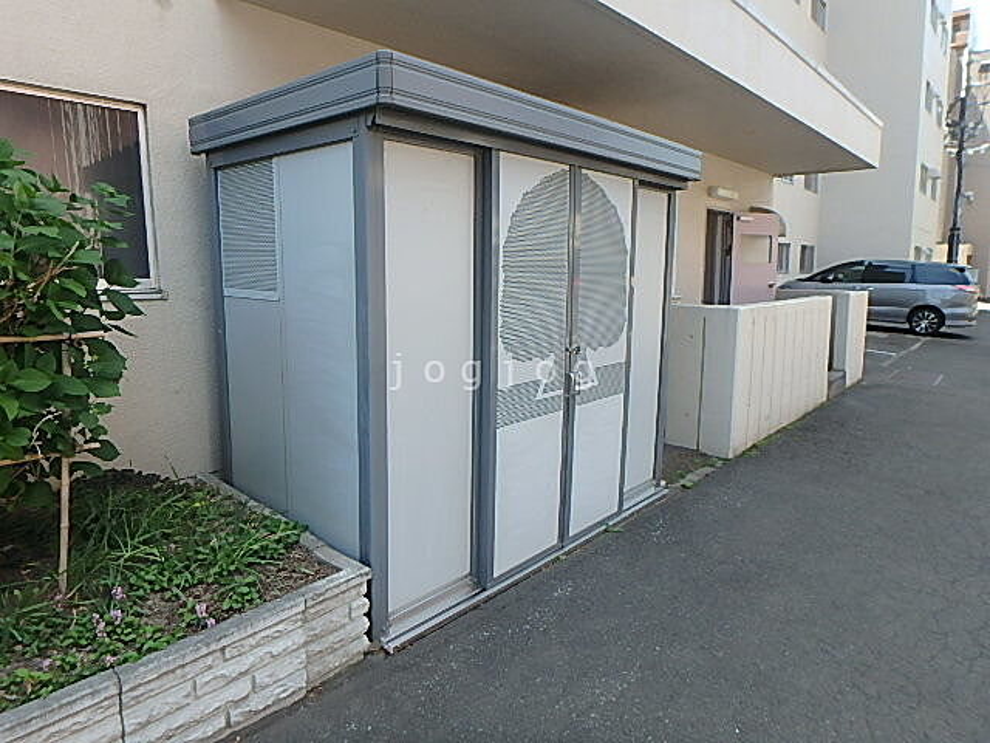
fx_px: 601
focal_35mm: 21
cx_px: 495
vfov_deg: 63.4
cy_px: 372
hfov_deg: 79.0
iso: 125
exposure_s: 1/200
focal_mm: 3.7
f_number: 3.5
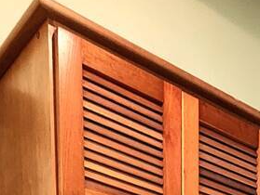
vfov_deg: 13.7
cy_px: 496
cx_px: 267
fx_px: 504
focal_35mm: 67
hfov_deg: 27.1
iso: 320
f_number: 2.2
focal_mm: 2.2
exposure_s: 1/30
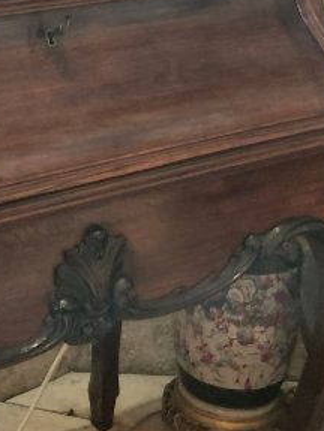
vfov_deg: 18.3
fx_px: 1298
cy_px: -22
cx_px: 104
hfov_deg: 14.2
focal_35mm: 104
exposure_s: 1/100
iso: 250
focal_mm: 4.69
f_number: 1.8
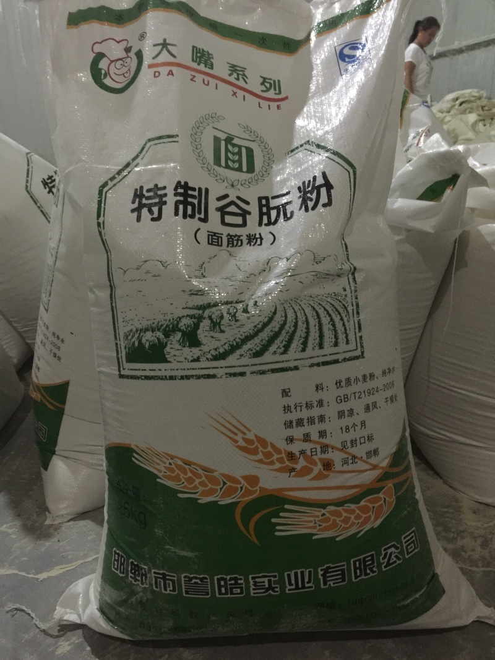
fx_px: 553
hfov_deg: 48.2
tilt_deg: -18.6
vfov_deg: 61.7
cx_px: 248
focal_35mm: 29
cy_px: 330
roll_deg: +1.1
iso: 160
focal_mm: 4.15
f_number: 2.2
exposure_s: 1/4
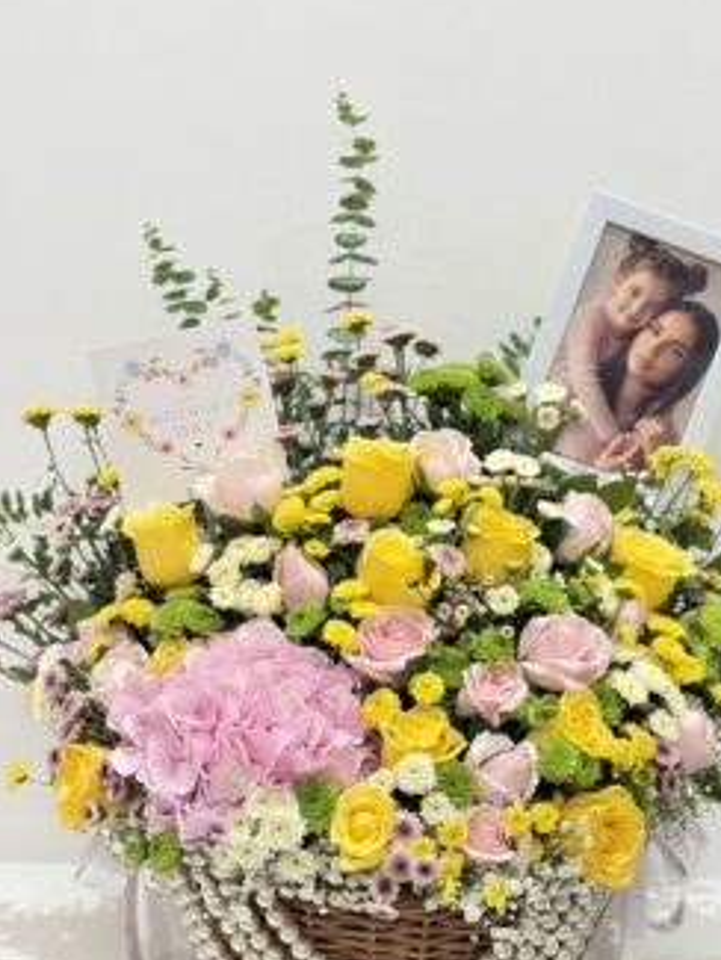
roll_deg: -0.9
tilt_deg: -11.0
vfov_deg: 30.2
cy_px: 526
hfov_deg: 22.9
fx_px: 1776
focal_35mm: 64
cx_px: 393
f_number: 1.6
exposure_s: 1/50
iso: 100
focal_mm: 5.96
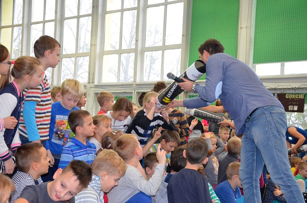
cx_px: 154
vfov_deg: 26.4
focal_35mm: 51
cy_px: 102
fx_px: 434
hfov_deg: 39.0
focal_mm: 34
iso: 1600
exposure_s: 1/60
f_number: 4.2
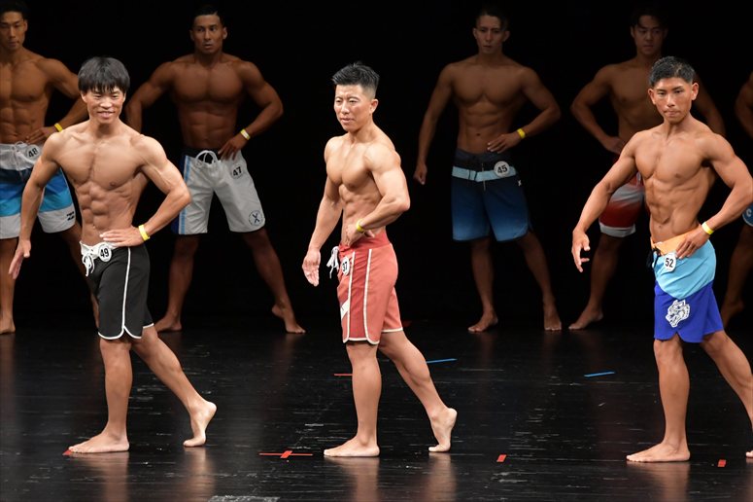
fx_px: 5645
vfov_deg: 5.1
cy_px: 251
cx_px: 376
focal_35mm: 270
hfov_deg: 7.6
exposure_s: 1/400
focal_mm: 180
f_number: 5.6
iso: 3200
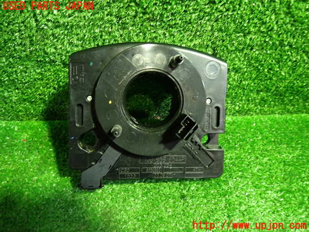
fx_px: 223
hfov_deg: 69.4
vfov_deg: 54.9
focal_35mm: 25
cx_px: 154
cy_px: 116
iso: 500
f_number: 2
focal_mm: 4.5
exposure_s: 1/30
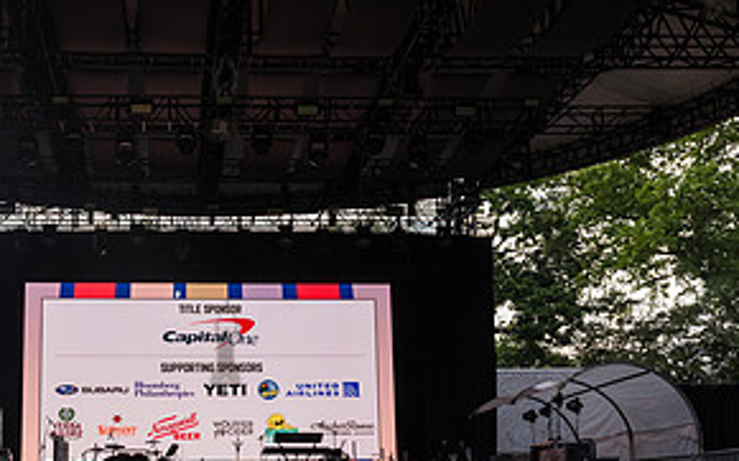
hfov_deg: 40.4
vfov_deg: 26.0
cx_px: 224
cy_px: 343
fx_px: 986
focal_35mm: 49
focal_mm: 24
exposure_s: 1/400
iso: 400
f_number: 5.6
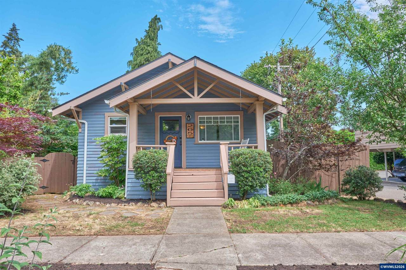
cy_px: 135
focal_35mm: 24
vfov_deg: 53.1
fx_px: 271
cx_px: 203
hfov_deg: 73.8
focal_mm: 16
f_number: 8
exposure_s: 1/320
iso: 500
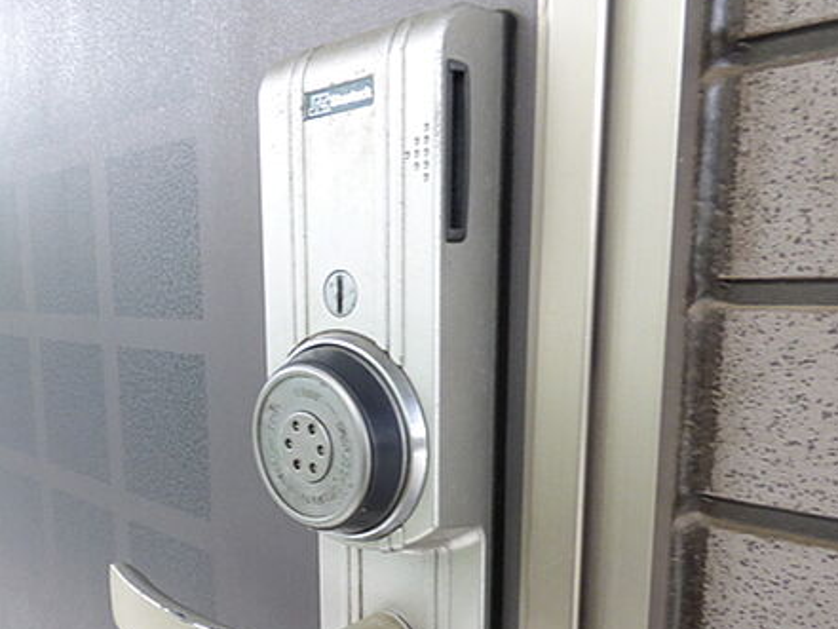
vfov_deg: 47.6
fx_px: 702
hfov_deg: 61.1
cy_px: 412
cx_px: 333
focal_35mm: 29
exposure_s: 1/40
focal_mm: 3.58
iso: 400
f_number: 2.8
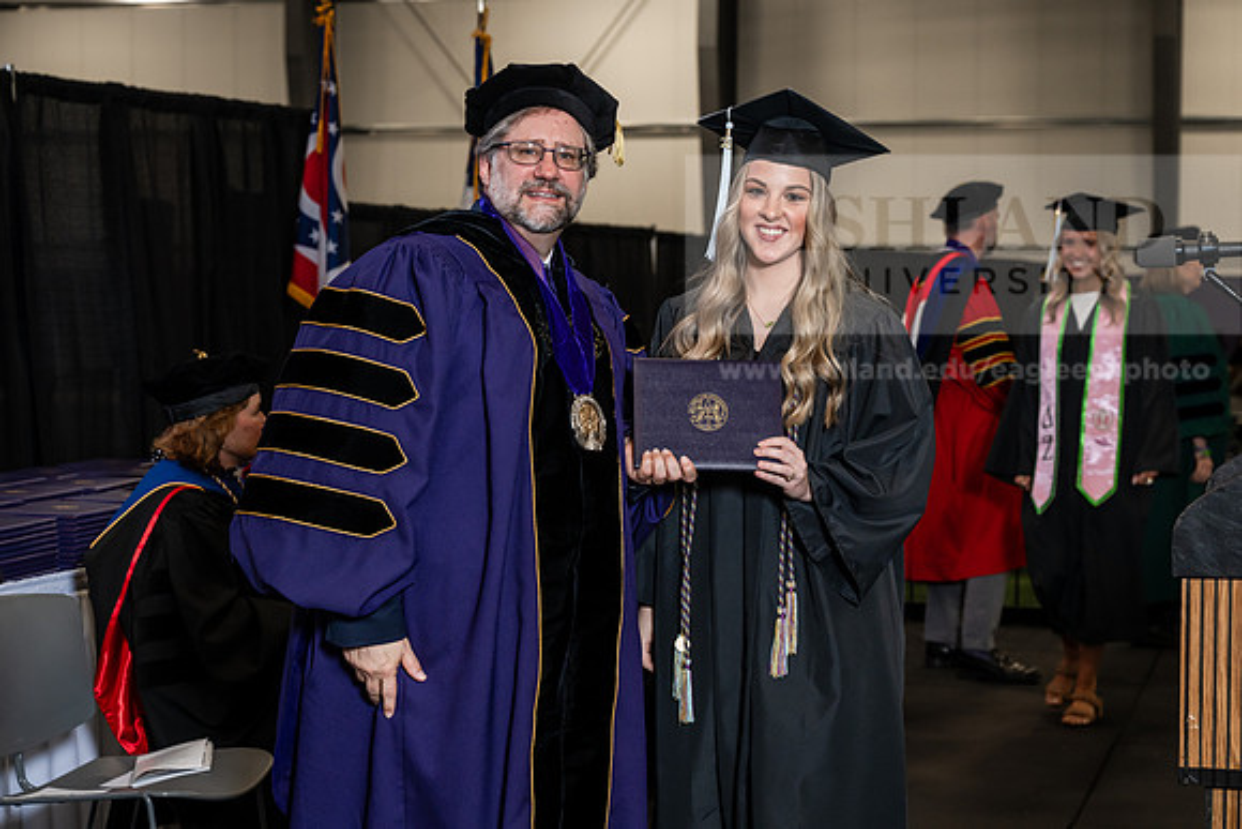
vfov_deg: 19.5
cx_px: 621
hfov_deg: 28.8
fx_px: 2415
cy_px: 414
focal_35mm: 70
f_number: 5
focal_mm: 70
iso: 1250
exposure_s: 1/200
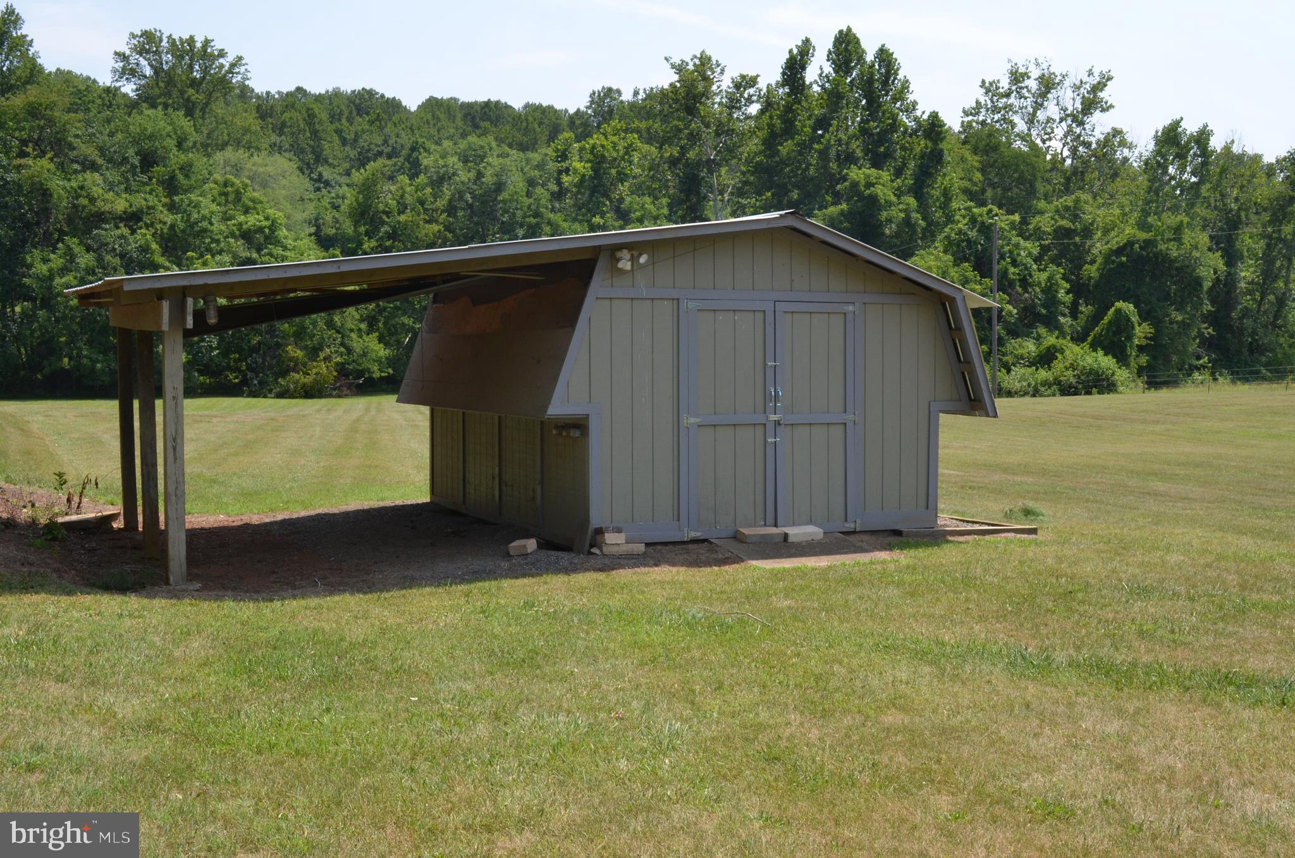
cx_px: 648
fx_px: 1400
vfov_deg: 34.1
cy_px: 429
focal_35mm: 39
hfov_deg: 49.6
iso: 400
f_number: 10
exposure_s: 1/400
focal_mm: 26
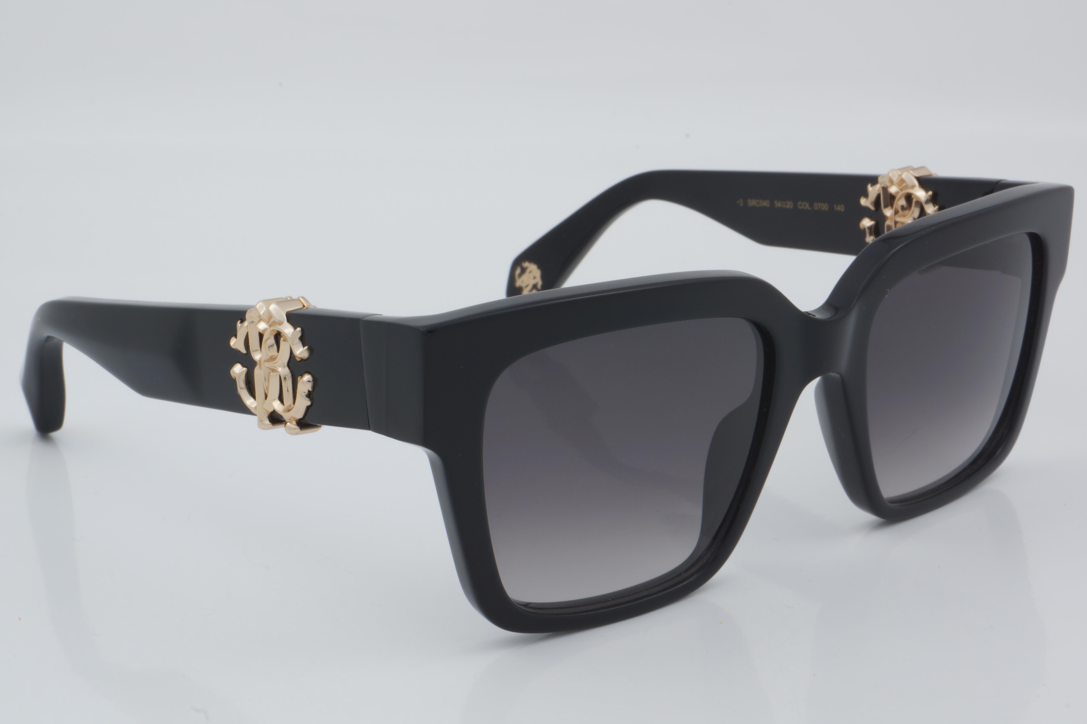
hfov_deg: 27.0
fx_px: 2264
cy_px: 362
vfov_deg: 18.2
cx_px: 544
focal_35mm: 75
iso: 100
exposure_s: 1/4
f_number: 32
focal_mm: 50
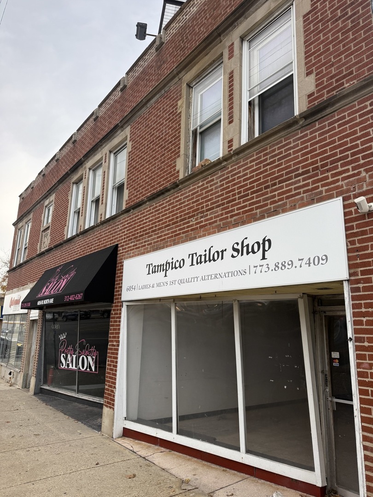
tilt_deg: +14.2
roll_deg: -1.9
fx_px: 345
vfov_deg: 71.6
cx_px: 186
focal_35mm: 24
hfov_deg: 56.8
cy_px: 248
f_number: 1.78
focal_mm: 6.76
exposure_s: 1/123
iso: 100
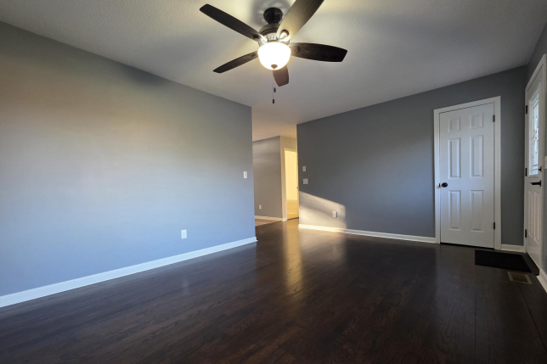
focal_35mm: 14
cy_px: 198
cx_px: 271
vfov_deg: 81.0
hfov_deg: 104.3
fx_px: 213
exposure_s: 1/60
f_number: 1.9
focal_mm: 2.2
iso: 200
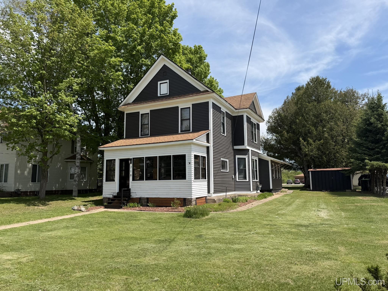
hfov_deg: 71.6
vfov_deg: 56.8
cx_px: 194
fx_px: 269
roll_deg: +1.2
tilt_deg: +6.7
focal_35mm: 24
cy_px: 146
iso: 80
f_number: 1.78
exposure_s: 1/3759
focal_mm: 6.76
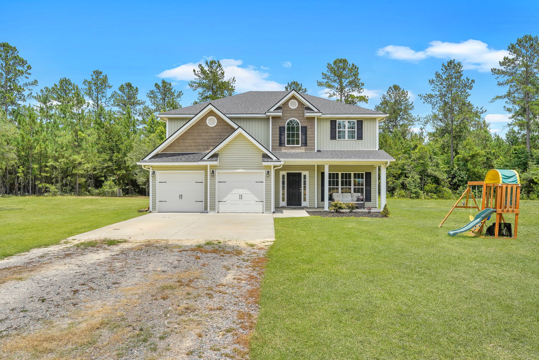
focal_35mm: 25
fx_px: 374
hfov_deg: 71.5
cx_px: 270
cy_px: 180
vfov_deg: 51.3
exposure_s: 1/400
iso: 200
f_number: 10
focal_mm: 25
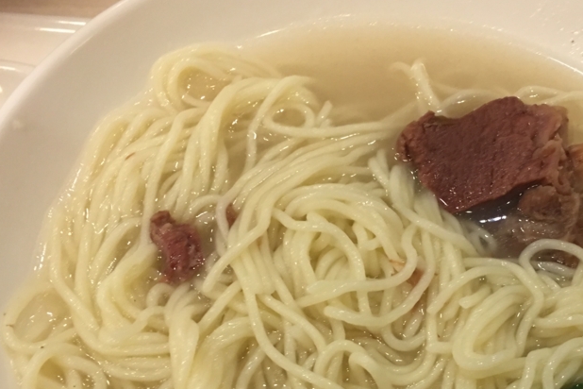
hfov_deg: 39.0
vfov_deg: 26.3
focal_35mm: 50
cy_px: 330
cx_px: 401
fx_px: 810
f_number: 2.2
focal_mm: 4.15
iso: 125
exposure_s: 1/17
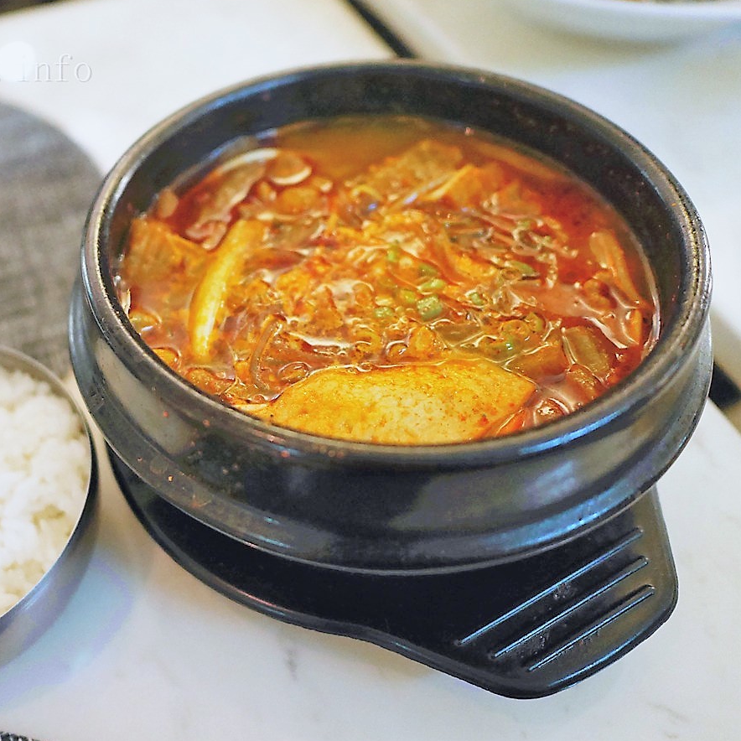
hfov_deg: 45.3
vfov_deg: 46.0
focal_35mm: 36
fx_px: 872
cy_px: 372
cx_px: 243
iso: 2500
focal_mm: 15
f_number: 1.7
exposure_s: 1/60
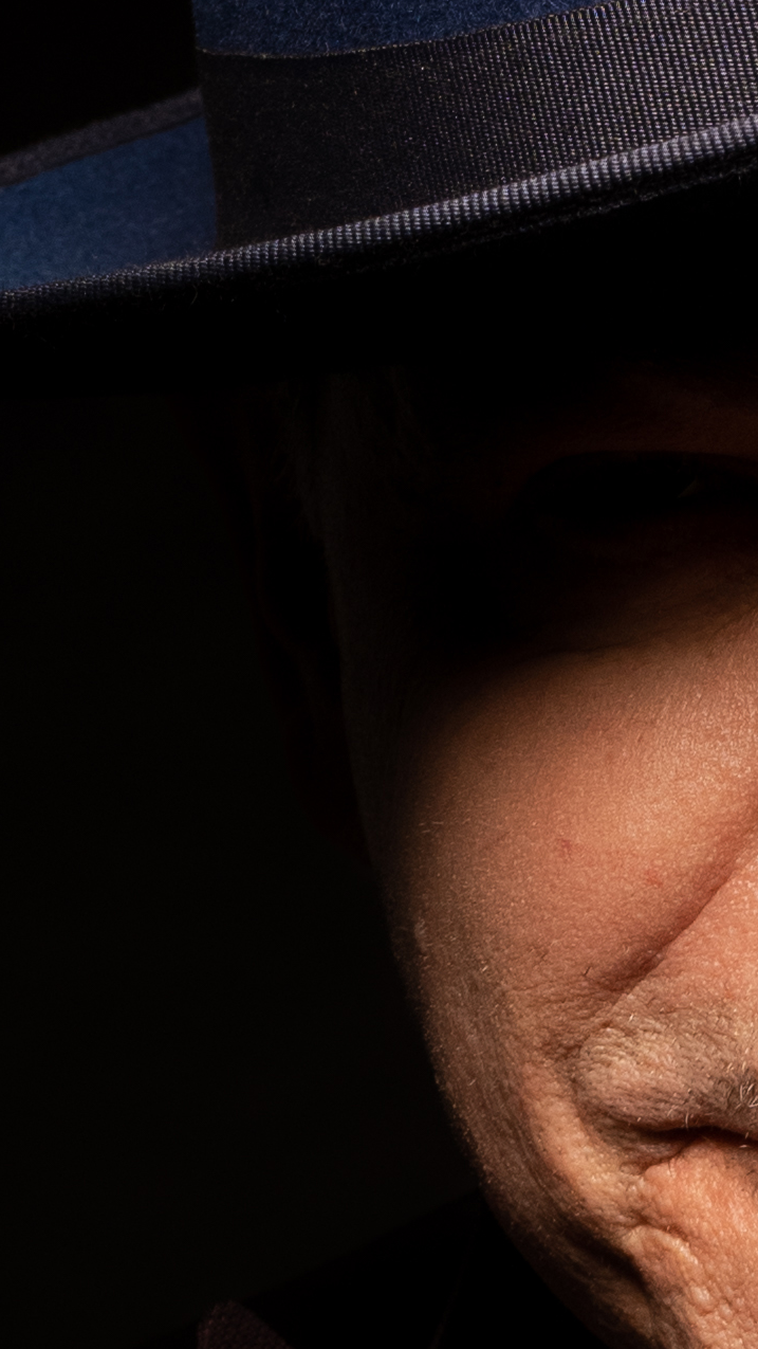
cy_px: 1652
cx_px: 926
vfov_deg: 8.9
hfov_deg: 5.0
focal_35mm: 240
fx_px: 8577
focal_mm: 35
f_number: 7.1
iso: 100
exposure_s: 1/250
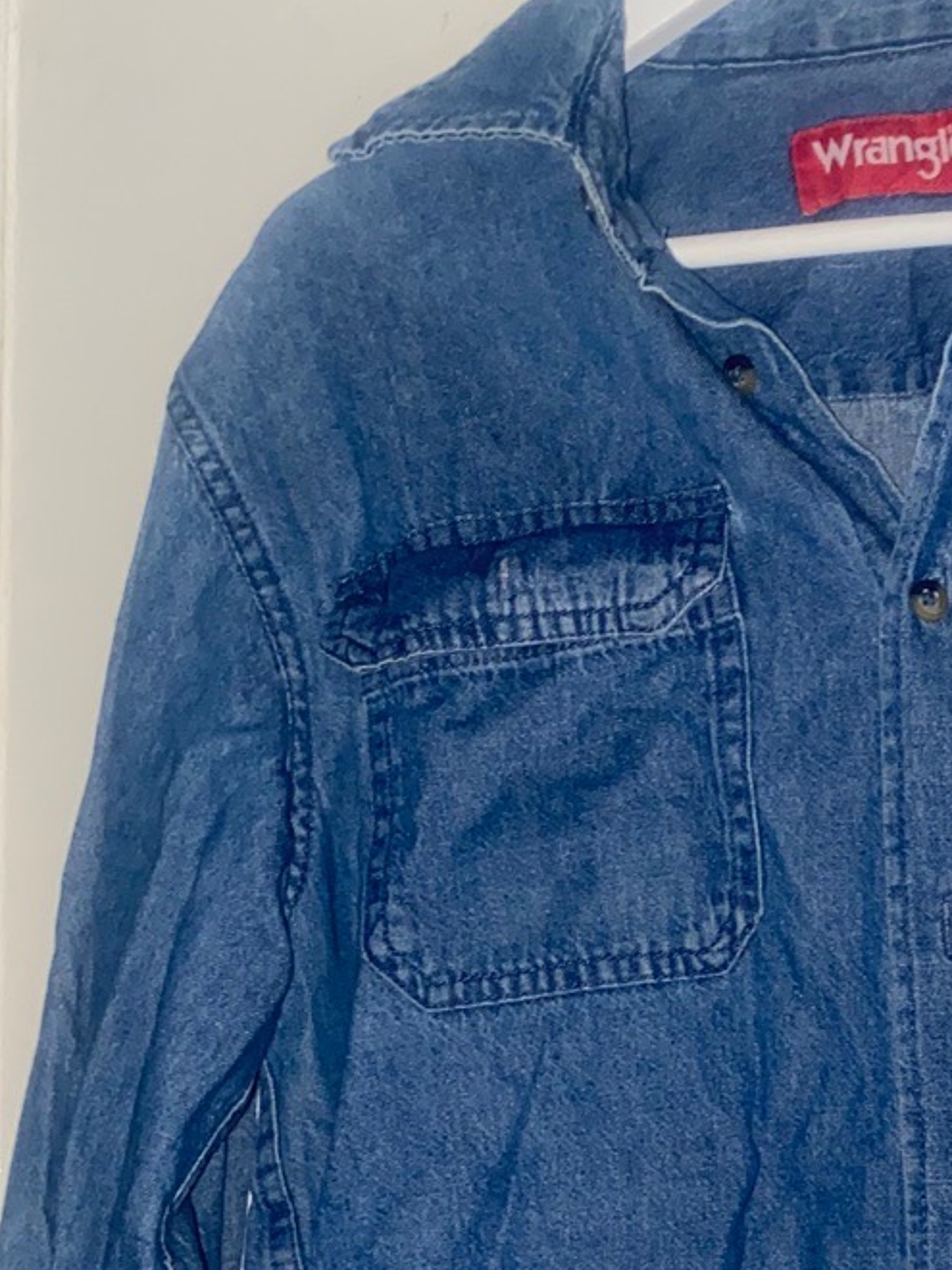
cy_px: 1235
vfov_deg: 29.0
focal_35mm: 63
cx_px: 1027
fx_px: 2310
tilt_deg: -1.7
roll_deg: -1.1
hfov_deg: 22.1
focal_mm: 4.25
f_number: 1.8
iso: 50
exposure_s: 1/22
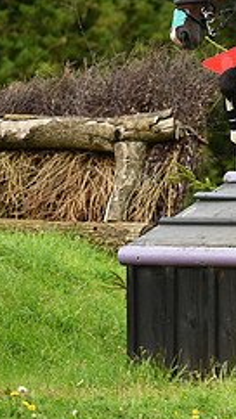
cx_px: 451
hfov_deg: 1.6
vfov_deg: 2.9
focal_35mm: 754
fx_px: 8394
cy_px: 135
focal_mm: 300
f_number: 5.6
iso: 1000
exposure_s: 1/1250
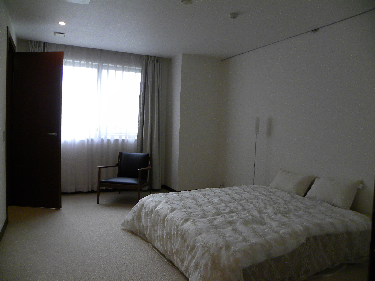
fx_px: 282
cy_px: 140
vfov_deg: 53.1
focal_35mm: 26
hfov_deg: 67.3
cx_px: 188
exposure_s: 1/59.8
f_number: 2.8
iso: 117
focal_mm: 4.6
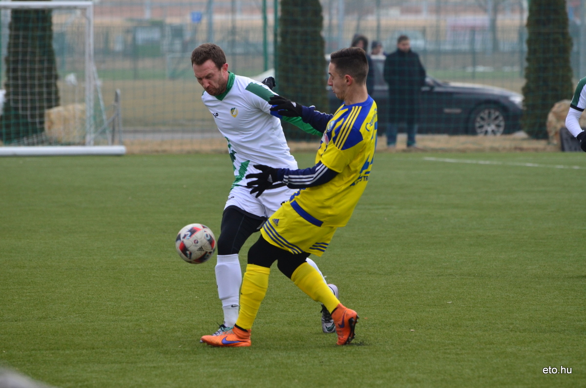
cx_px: 293
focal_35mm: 330
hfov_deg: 6.3
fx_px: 5361
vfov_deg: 4.1
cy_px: 194
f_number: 5.3
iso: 800
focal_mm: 220
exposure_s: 1/1250
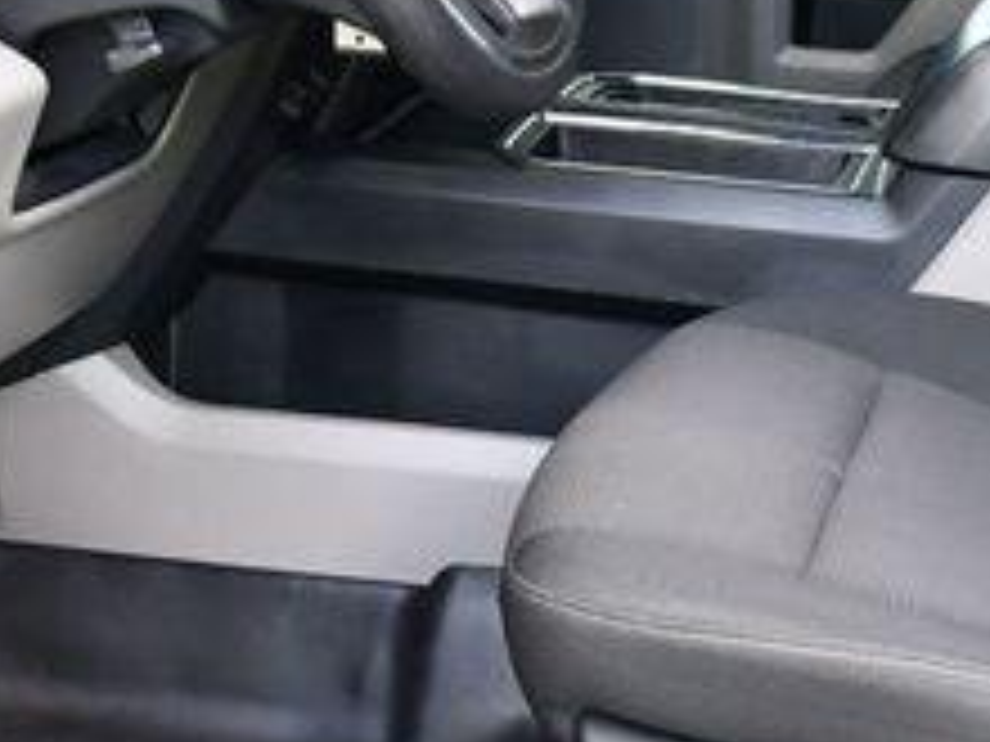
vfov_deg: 14.6
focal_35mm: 101
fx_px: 2889
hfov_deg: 19.2
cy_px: 391
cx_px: 810
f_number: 3.5
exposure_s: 1/250
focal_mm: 18
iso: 800
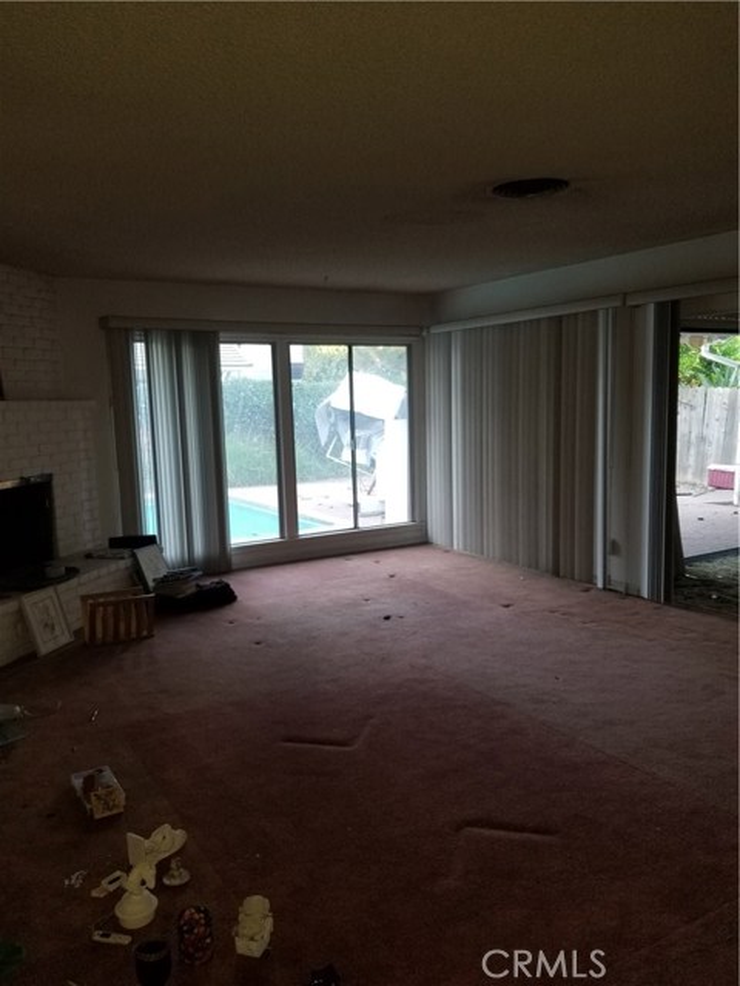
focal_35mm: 26
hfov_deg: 53.1
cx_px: 370
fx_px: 741
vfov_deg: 67.3
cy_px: 493
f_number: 1.7
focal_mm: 4.3
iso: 100
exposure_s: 1/30
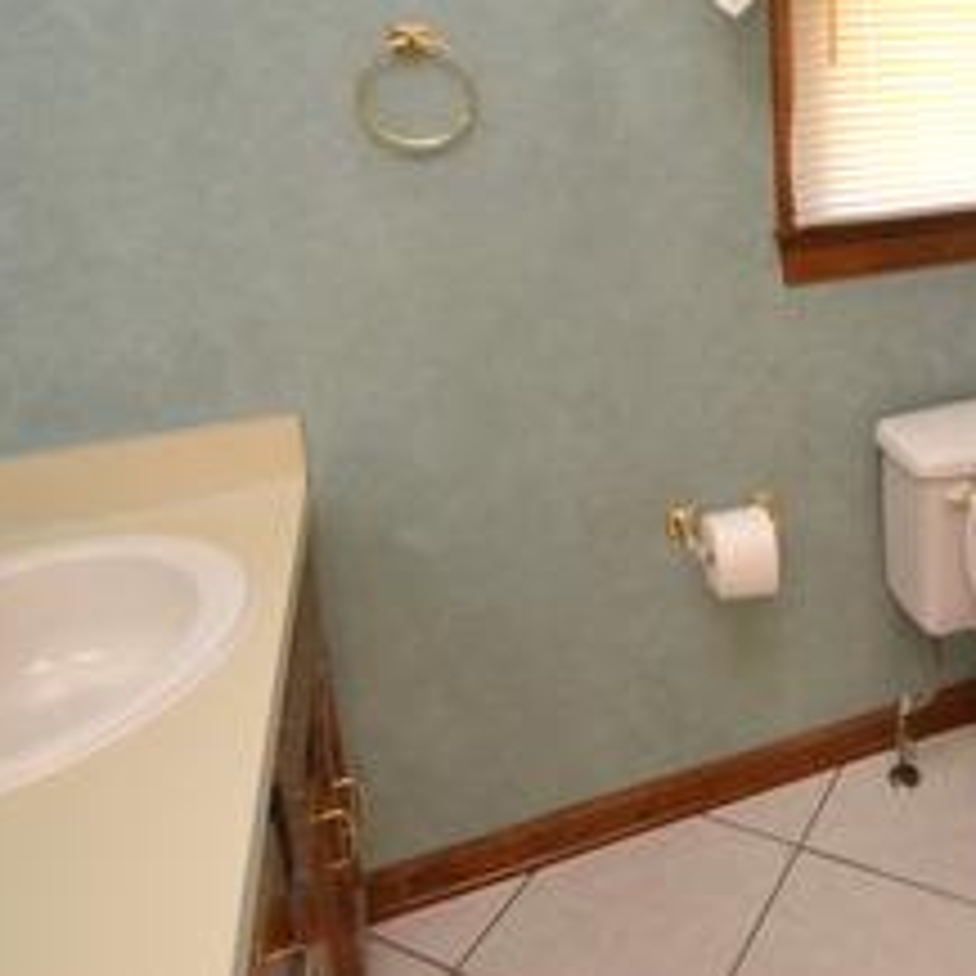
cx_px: 882
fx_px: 957
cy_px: 223
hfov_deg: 48.3
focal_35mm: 30
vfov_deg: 51.3
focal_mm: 10
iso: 3200
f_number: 3.5
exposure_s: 1/60
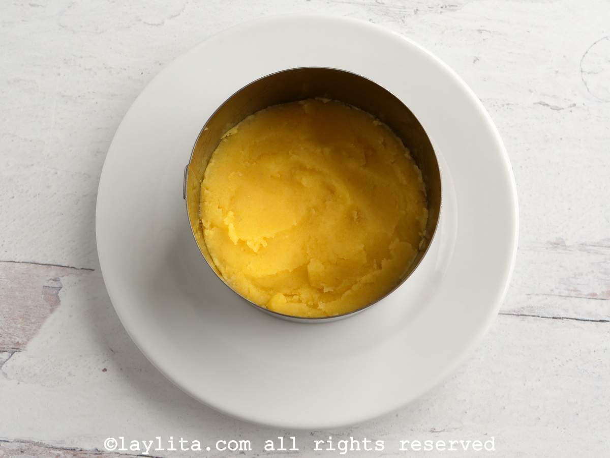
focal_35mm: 38
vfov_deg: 37.7
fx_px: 670
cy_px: 229
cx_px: 305
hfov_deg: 49.0
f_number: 6.3
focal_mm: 19
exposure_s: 1/60
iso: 400
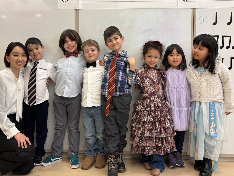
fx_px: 243
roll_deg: -0.5
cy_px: 76
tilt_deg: -1.3
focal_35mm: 36
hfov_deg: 51.3
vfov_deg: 39.6
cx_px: 108
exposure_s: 1/60
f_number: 1.6
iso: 100
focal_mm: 5.96
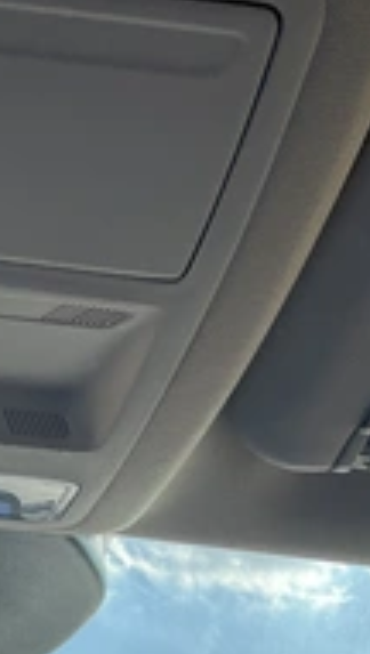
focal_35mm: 66
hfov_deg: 16.6
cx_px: -188
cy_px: 401
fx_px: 1147
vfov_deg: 31.7
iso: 25
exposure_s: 1/816
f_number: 1.8
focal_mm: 3
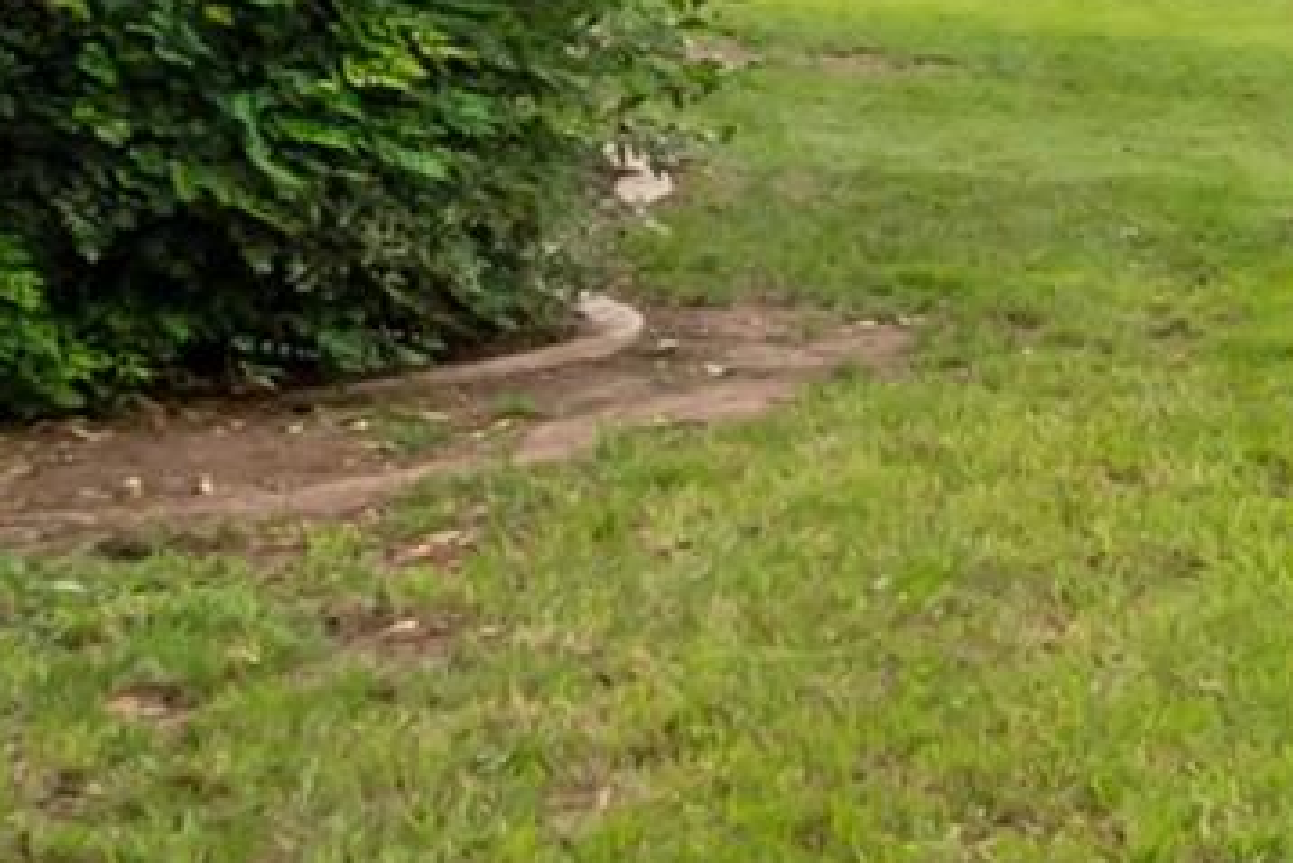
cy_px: -40
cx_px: 3424
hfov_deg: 13.4
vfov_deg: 16.6
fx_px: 2874
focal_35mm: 80
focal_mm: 14
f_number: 8
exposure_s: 1/80
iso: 400
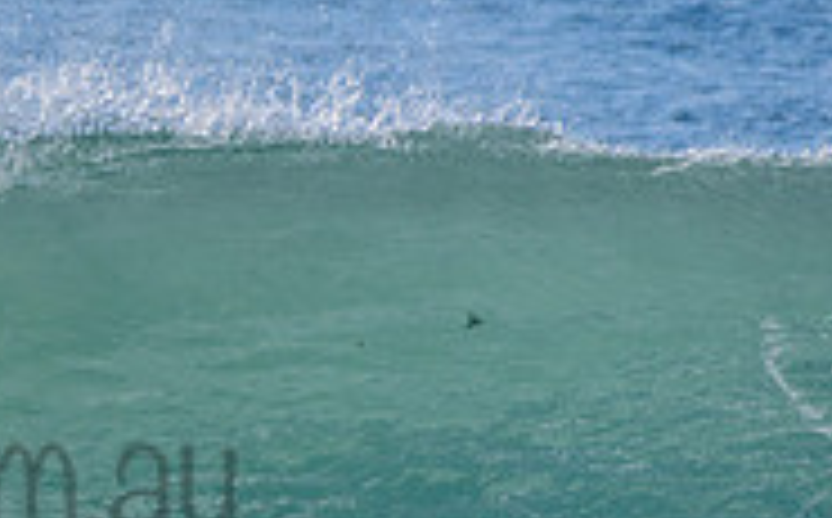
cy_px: 460
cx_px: -384
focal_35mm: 1960
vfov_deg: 0.7
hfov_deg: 1.1
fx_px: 44375
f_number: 5.6
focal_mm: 500
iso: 160
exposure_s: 1/2000
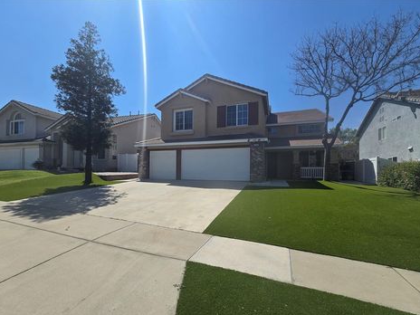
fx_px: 170
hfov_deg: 102.1
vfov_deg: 85.5
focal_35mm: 14
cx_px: 210
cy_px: 169
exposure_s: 1/3697
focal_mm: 2.2
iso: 50
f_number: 2.2
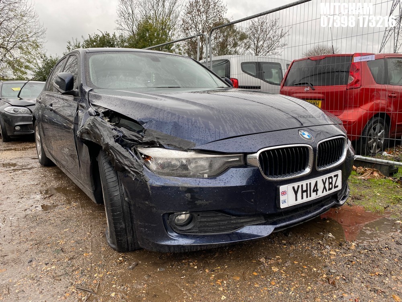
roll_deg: +0.1
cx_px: 201
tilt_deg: -10.0
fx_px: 302
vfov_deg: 53.1
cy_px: 151
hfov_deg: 67.3
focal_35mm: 26
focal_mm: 4.25
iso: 32
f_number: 1.8
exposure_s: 1/150
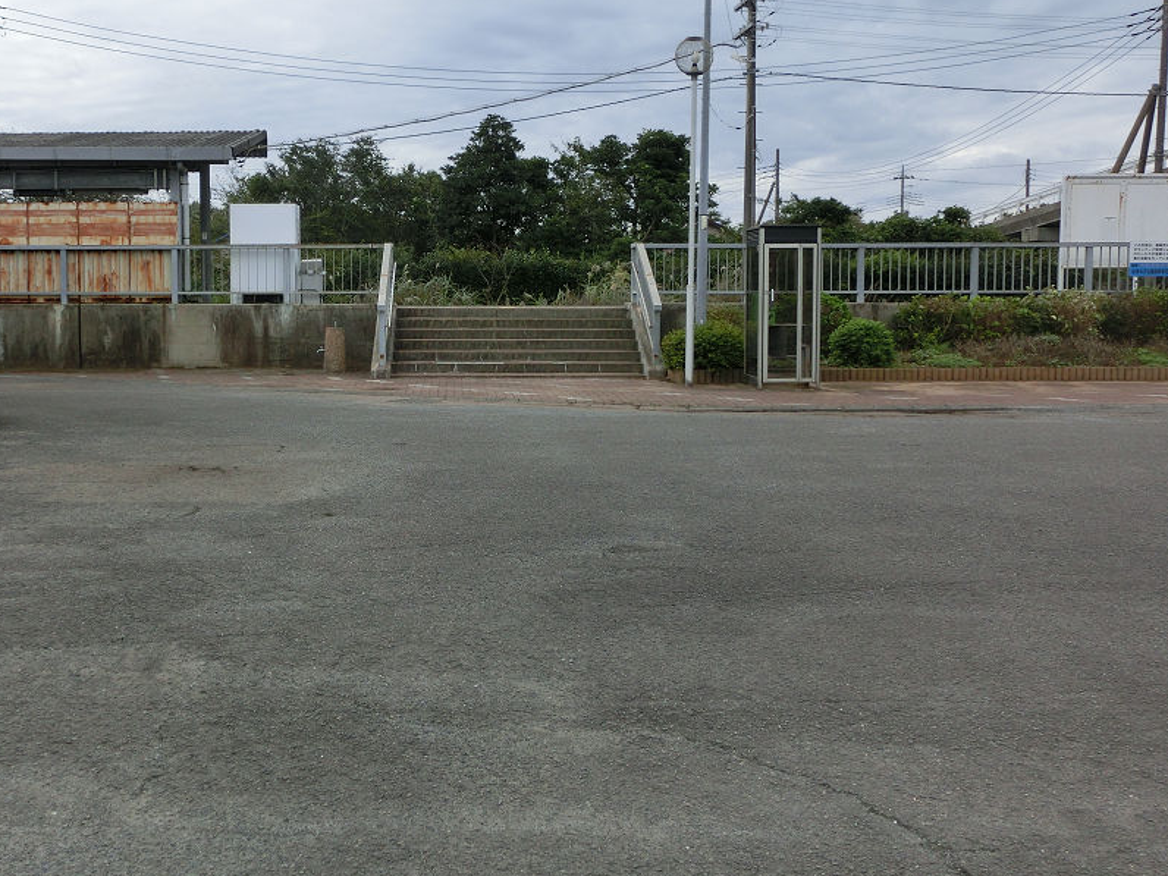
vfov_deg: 39.6
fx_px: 1215
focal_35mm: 36
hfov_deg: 50.8
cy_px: 380
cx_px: 427
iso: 80
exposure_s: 1/1000
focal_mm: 5
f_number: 3
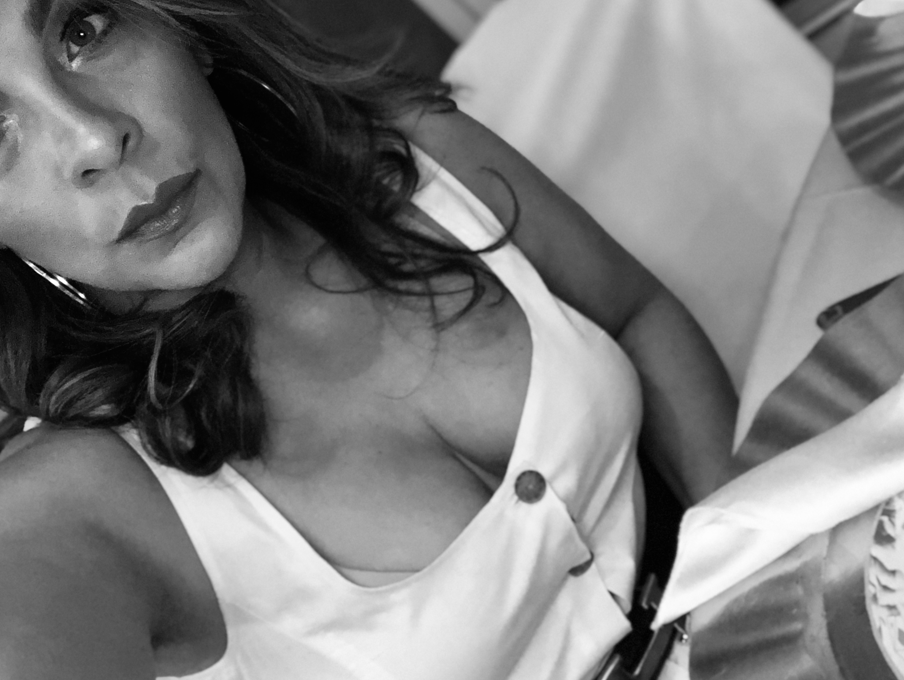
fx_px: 1045
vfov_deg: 35.9
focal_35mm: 40
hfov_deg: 46.8
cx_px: 450
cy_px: 278
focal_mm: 2.87
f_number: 2.2
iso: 500
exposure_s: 1/16
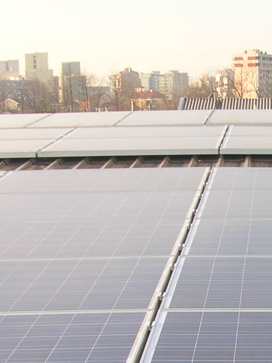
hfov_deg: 14.4
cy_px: 336
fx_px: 1037
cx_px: 338
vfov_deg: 19.4
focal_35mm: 99
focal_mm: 5.8
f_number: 2.8
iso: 50
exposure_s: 1/272
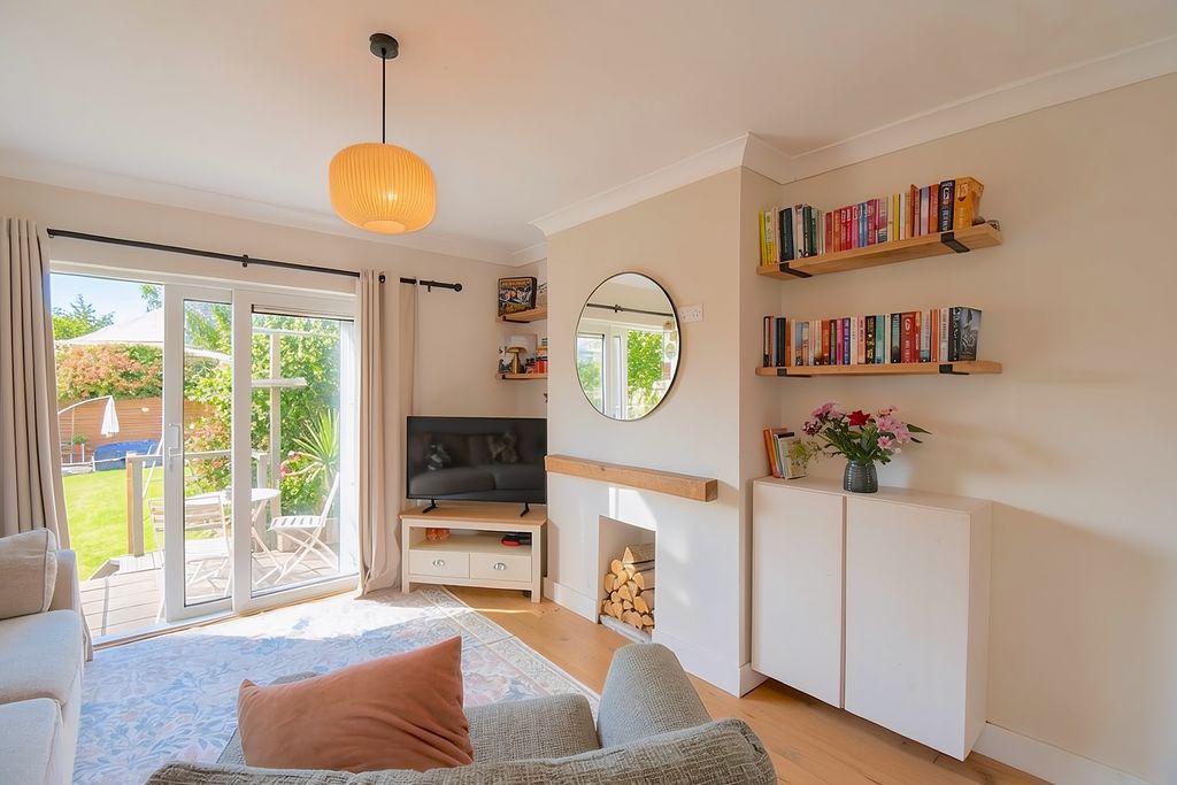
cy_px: 392
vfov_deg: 77.3
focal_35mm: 15
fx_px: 490
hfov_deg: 100.4
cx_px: 588
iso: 800
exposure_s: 1/160
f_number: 4.5
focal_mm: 10
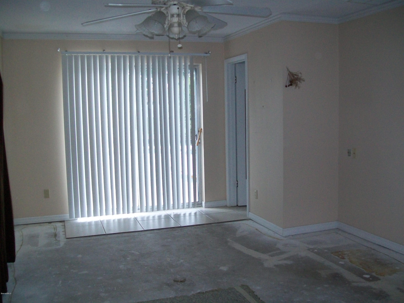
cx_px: 202
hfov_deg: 51.4
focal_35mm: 36
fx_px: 420
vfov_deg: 39.7
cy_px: 152
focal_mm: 6
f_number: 2.7
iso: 160
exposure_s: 1/160
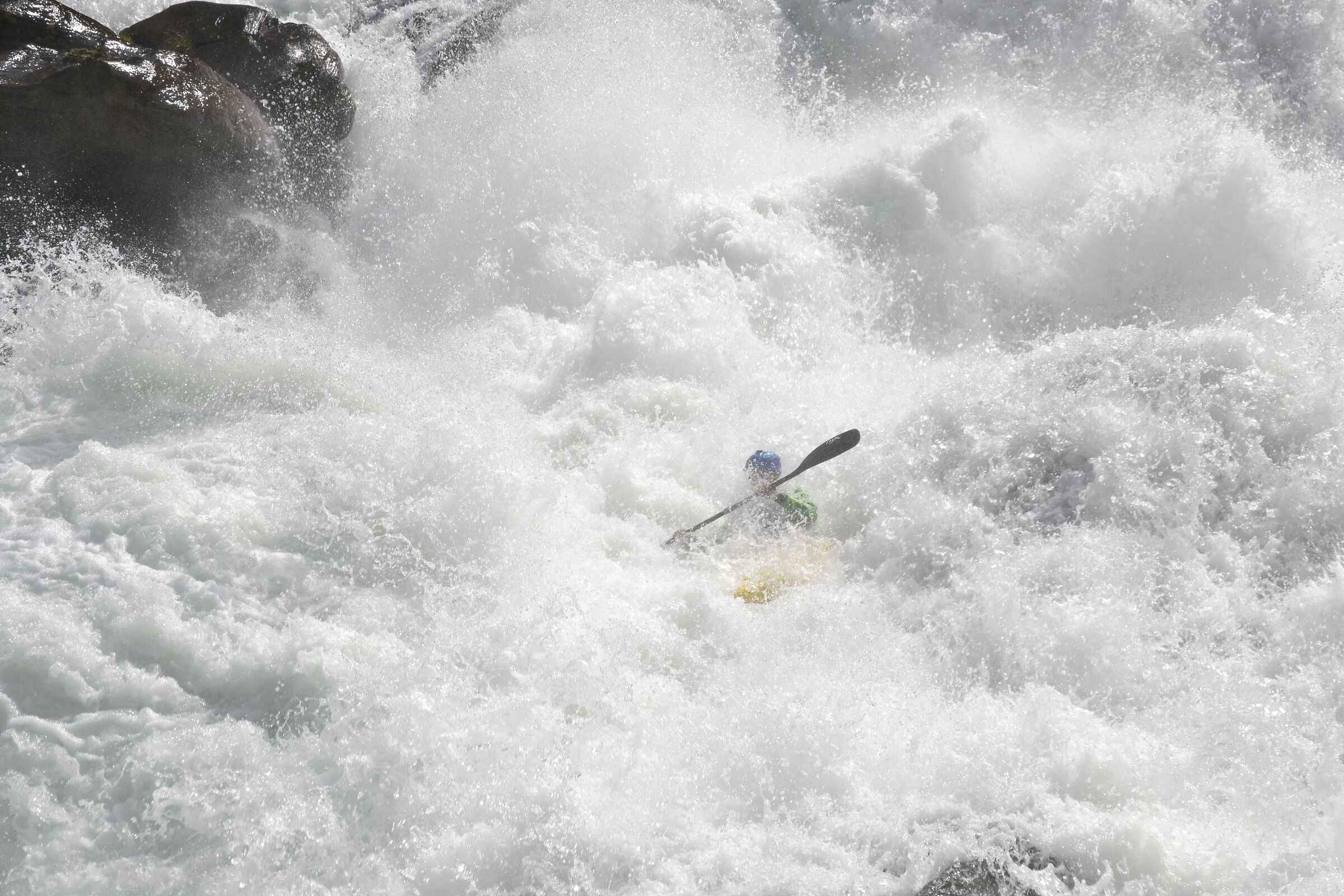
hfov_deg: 33.4
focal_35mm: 60
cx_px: 672
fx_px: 2240
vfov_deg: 22.6
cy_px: 448
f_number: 10
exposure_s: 1/400
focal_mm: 40
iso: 100
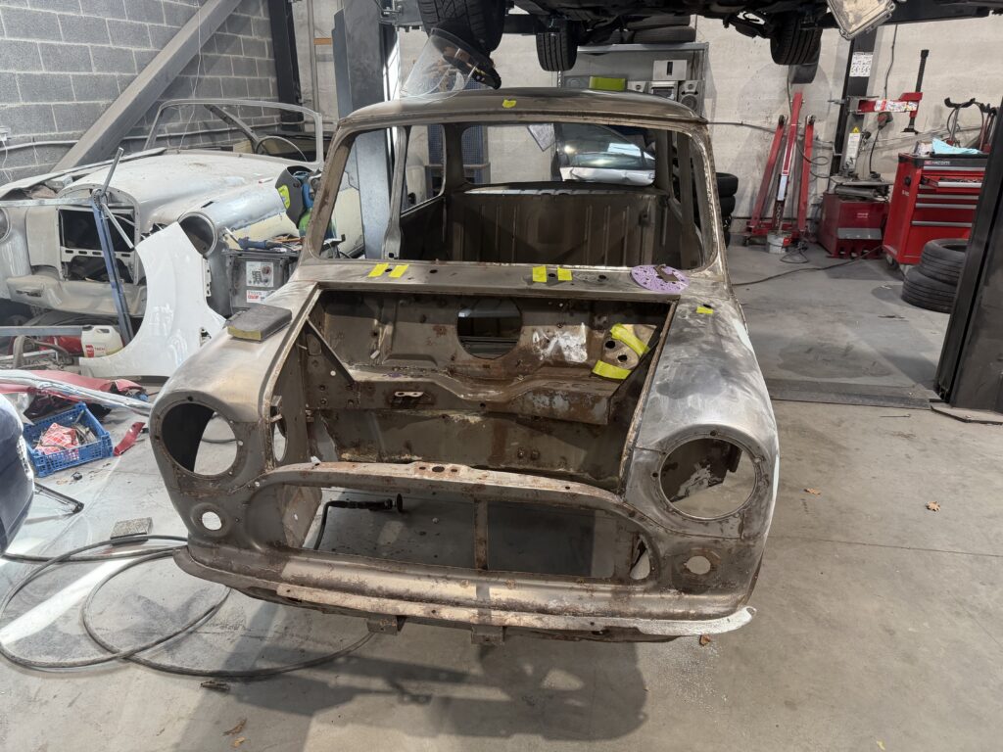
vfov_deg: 56.8
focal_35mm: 24
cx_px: 502
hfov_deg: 71.6
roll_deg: +0.7
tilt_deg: -22.2
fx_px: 695
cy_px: 376
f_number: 1.78
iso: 250
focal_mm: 6.76
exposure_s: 1/100
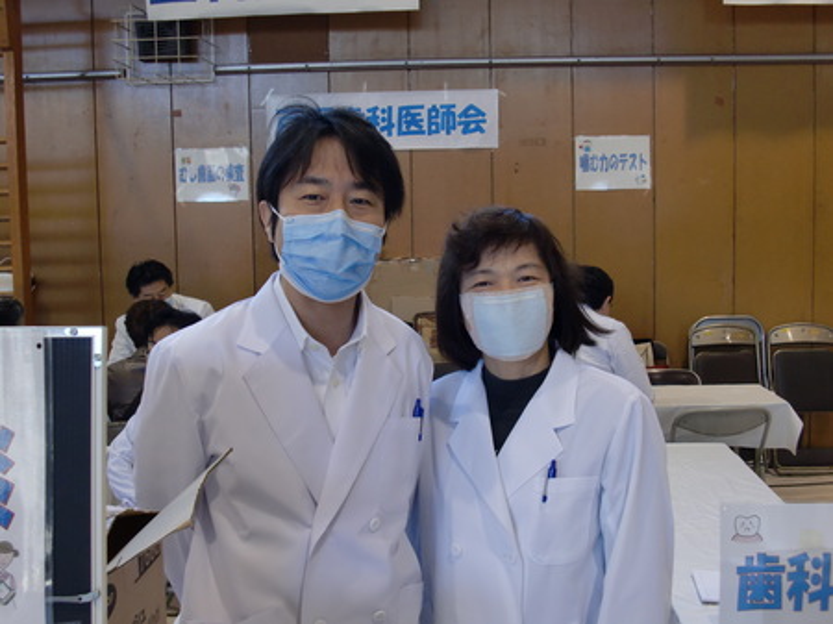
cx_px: 416
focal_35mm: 43
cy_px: 312
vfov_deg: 33.6
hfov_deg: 43.9
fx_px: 1034
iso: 160
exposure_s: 1/60
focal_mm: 7.6
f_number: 3.1
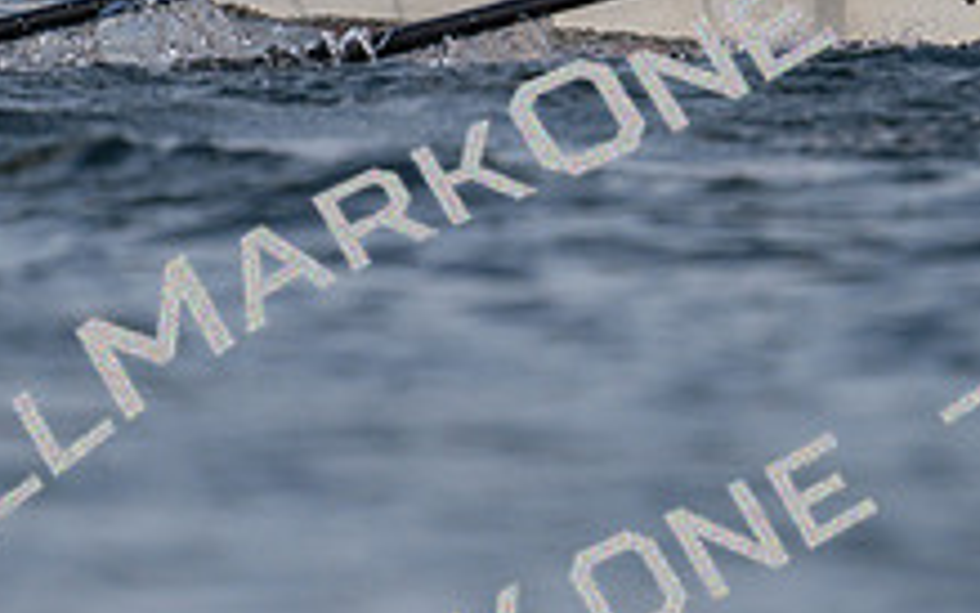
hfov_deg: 1.3
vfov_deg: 0.8
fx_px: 43332
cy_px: -47
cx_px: 703
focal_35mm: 1622
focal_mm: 600
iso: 320
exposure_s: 1/1600
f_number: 6.3
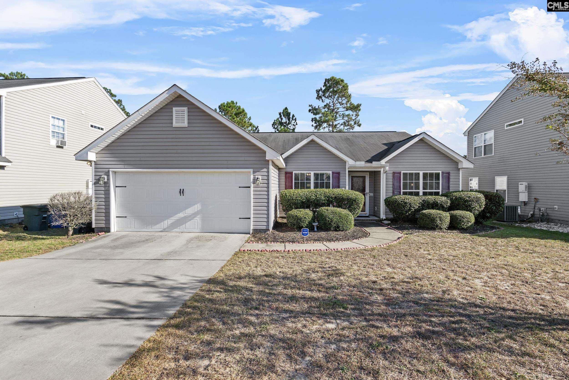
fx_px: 261
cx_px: 284
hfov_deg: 95.0
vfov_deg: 72.1
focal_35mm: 16
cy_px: 190
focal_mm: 11
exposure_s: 1/400
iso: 200
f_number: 6.3
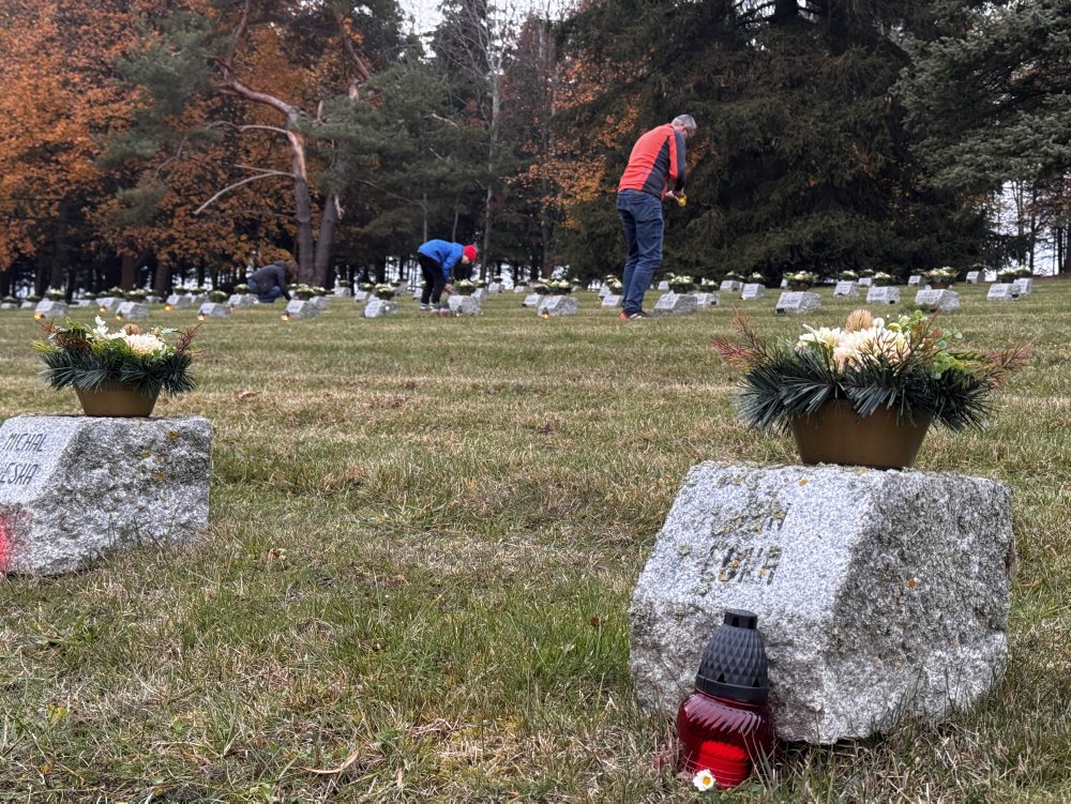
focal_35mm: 48
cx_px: 536
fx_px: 1486
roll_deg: -2.6
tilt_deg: +1.7
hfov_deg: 39.6
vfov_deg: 30.3
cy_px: 402
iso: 250
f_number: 1.78
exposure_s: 1/58
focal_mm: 6.76
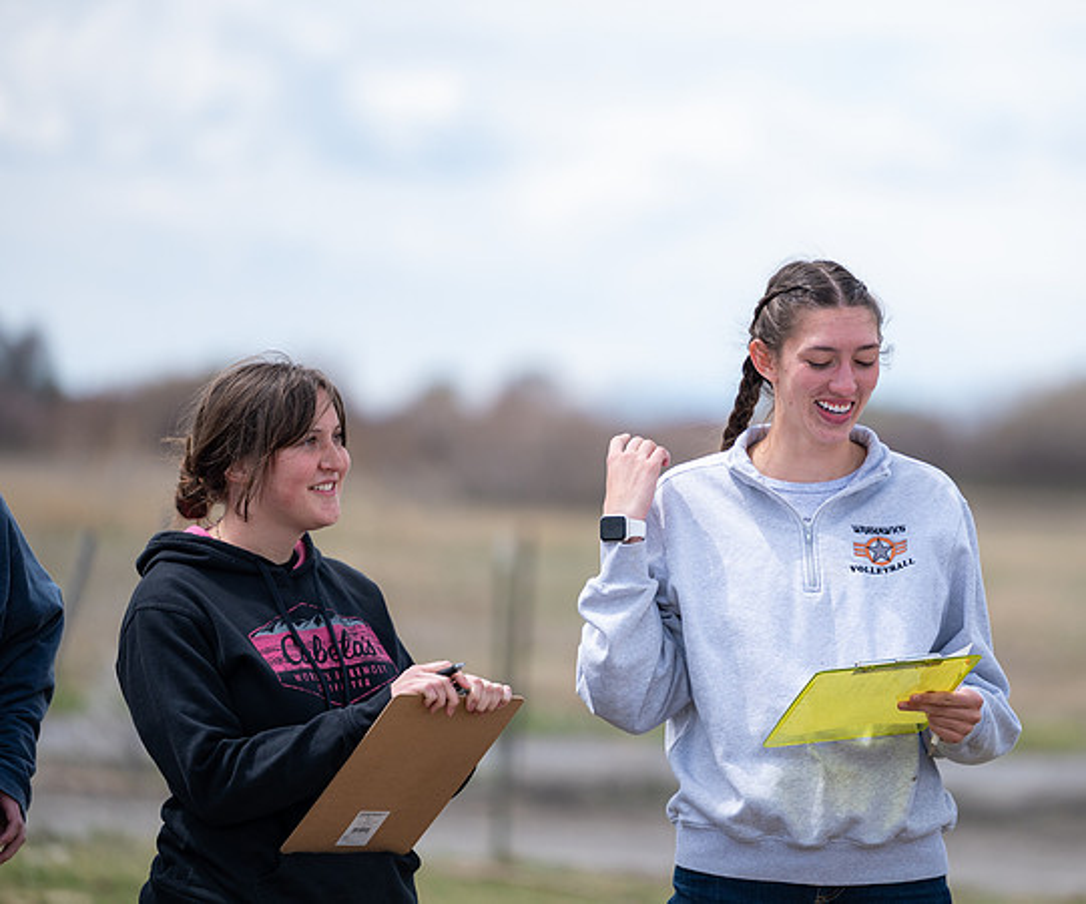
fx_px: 7295
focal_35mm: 223
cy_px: 389
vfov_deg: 7.1
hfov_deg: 8.5
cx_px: 773
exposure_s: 1/1600
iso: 125
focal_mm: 170
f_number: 2.8
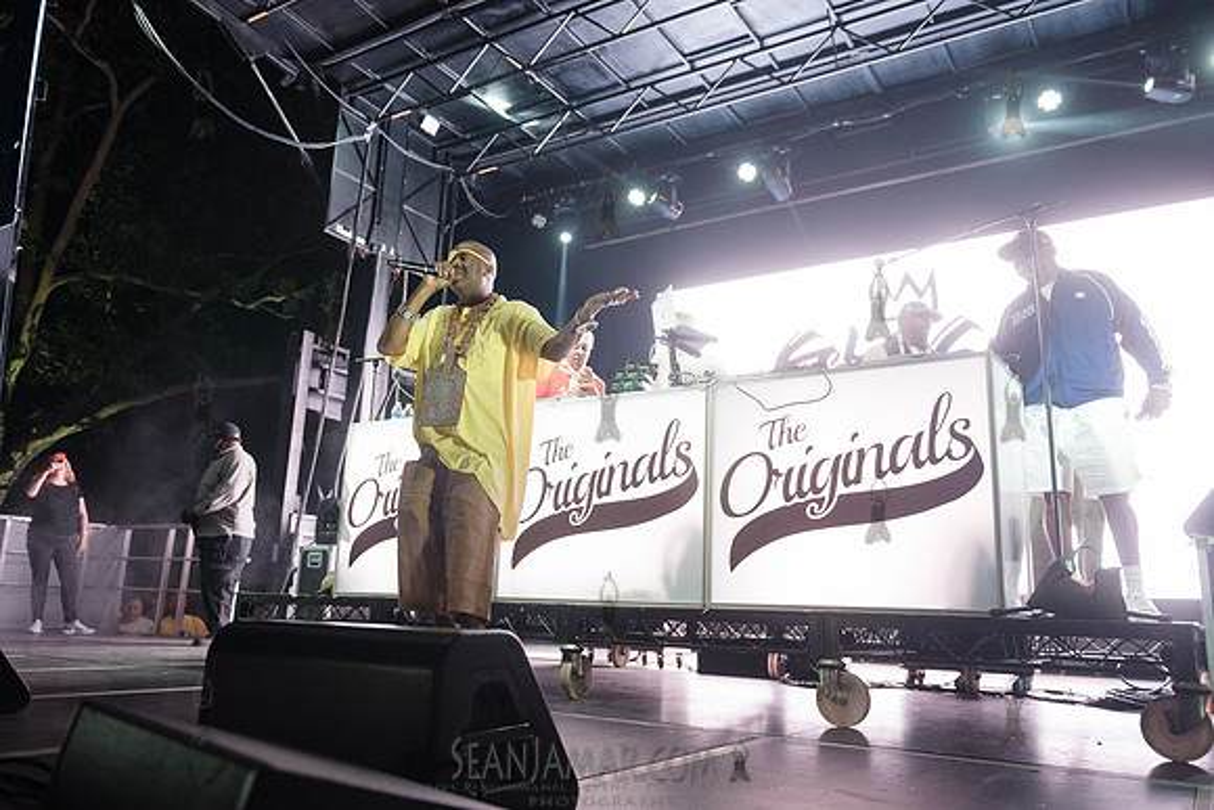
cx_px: 607
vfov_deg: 46.4
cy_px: 405
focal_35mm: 28
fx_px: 944
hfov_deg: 65.5
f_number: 3.5
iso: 3200
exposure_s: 1/320
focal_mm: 28
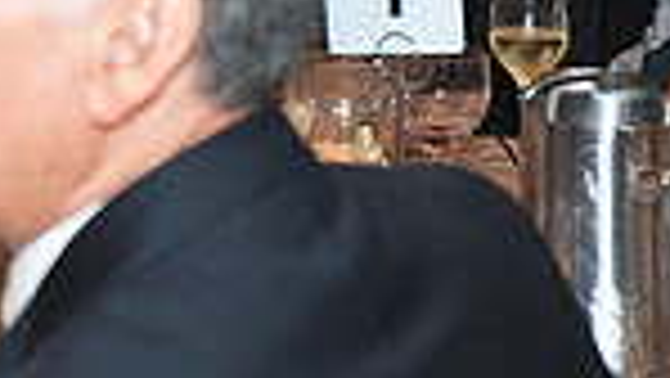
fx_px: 5066
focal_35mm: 285
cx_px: -531
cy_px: -76
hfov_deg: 7.4
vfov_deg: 4.3
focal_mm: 70
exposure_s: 1/100
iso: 2000
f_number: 5.6
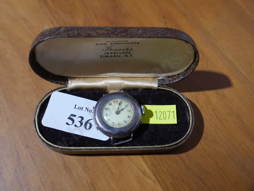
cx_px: 127
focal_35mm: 40
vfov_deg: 36.0
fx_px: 294
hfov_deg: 46.8
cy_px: 96
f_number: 5
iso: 800
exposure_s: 1/60
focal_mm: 20
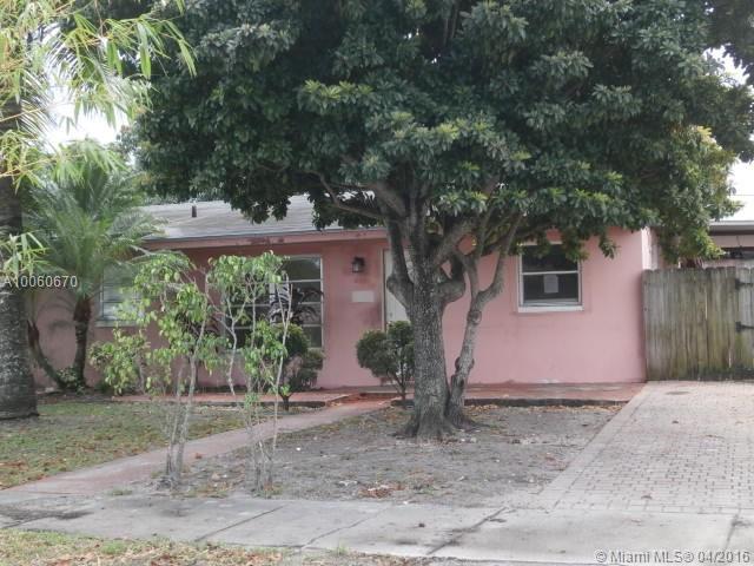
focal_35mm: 47
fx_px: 1024
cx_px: 377
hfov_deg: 40.4
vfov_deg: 30.9
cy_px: 283
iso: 100
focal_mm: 8.3
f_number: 3.4
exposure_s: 1/160
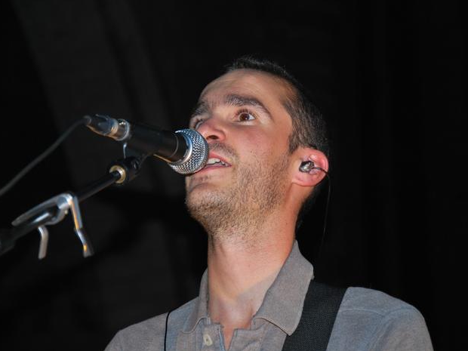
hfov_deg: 14.2
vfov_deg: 10.7
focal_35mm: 139
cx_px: 242
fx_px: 1873
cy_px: 175
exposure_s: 1/60
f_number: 5.6
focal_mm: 85
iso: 200
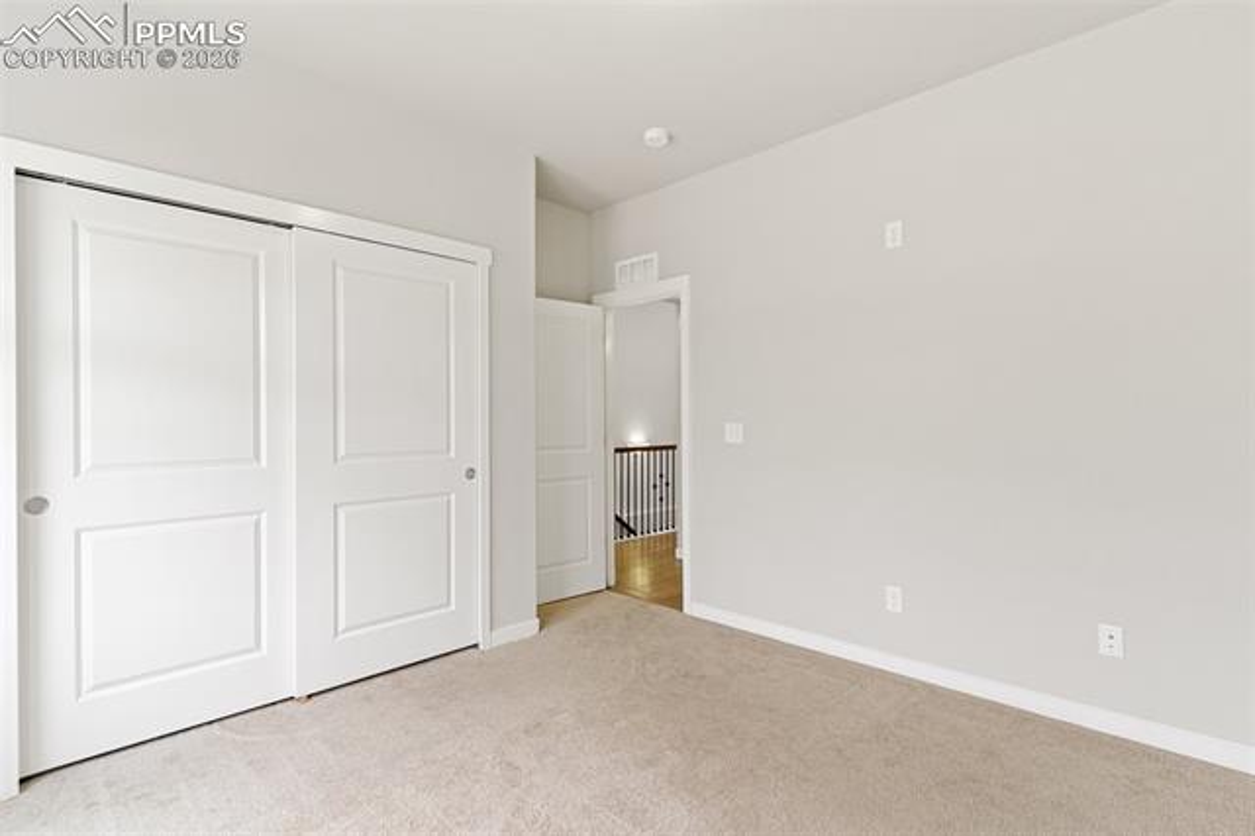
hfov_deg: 93.3
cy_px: 418
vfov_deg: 70.4
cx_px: 628
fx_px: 592
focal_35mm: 17
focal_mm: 17
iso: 400
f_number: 8
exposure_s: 1/6
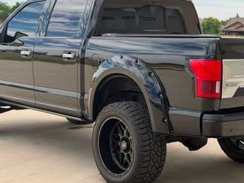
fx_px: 564
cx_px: 143
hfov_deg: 24.4
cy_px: 83
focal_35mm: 80
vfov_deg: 18.4
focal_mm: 6.76
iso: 100
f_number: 1.78
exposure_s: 1/706
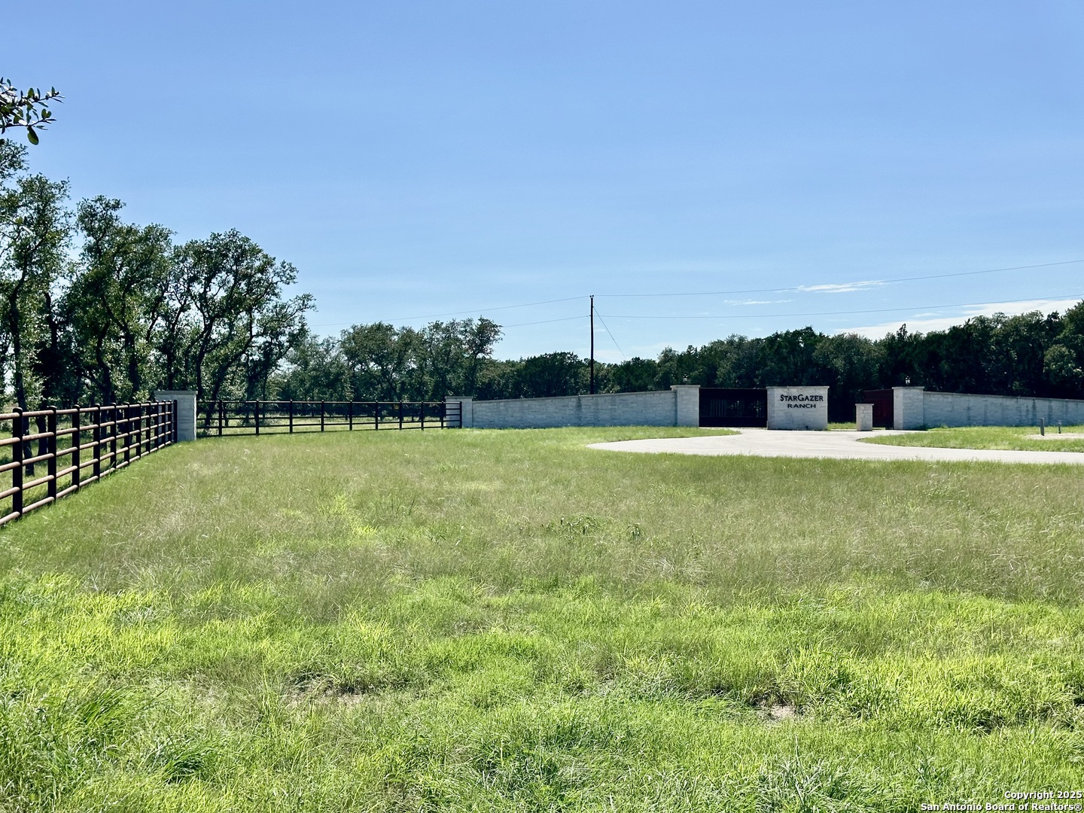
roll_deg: +0.2
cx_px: 542
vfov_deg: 30.3
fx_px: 1503
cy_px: 406
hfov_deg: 39.7
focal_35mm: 48
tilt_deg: -0.2
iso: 64
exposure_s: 1/6623
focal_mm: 6.86
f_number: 1.78
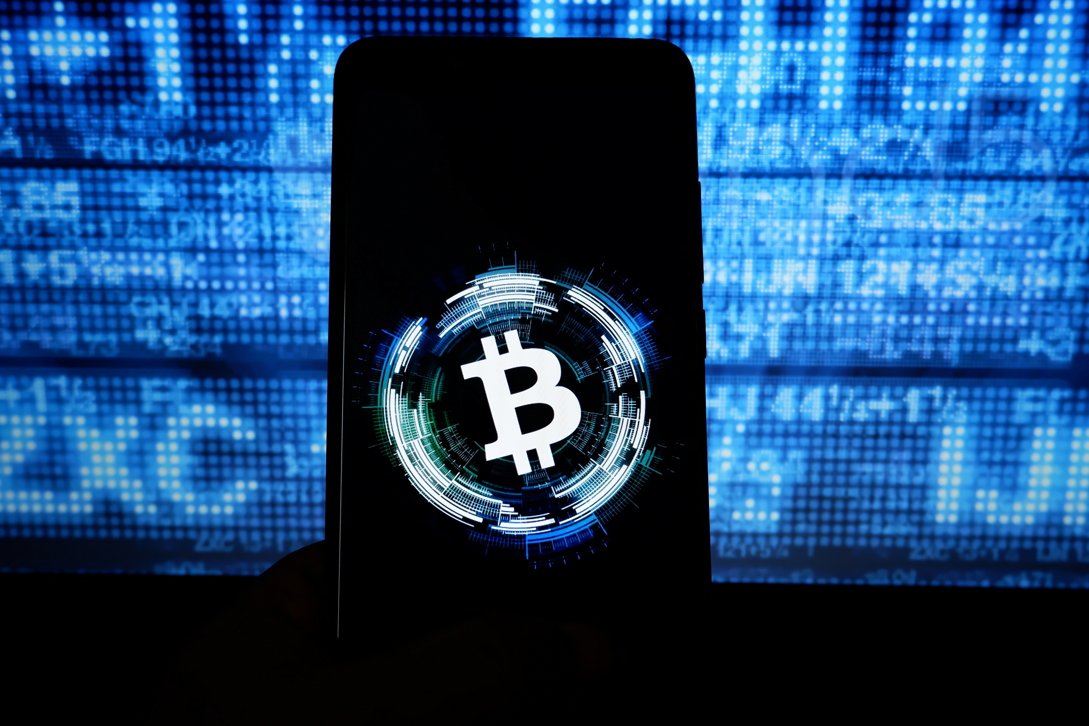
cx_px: 562
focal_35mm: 42
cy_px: 389
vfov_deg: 31.9
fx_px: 1270
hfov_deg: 46.4
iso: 400
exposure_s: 1/58
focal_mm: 26.4
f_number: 4.4
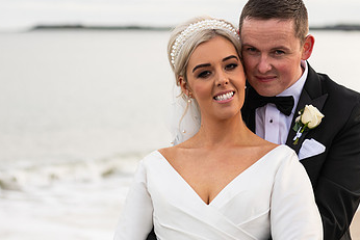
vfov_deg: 10.2
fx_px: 1340
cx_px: 228
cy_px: 134
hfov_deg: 15.3
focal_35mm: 134
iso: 80
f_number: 3.5
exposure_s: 1/200
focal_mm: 80
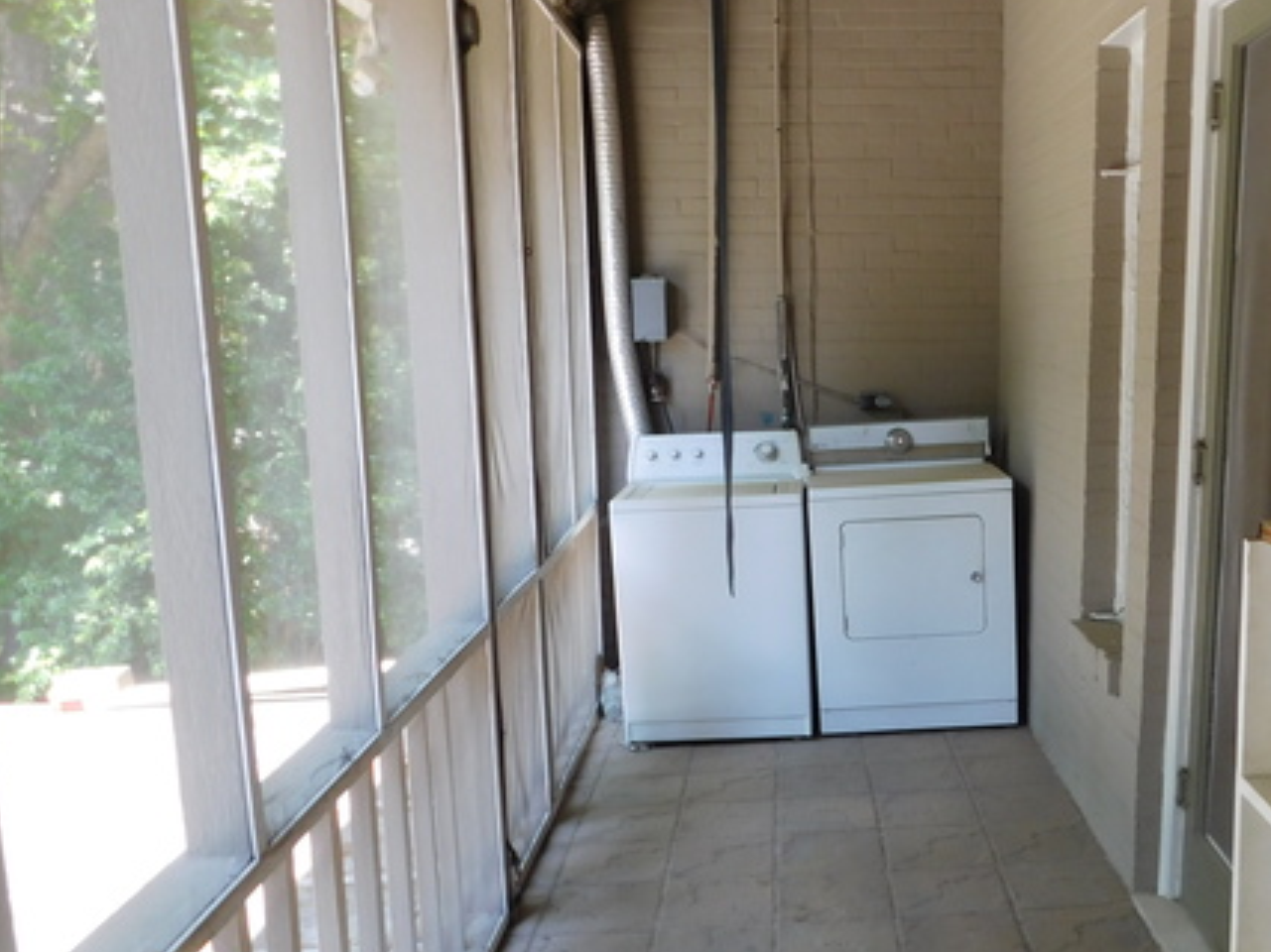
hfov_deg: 50.7
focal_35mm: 36
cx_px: 822
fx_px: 1321
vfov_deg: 39.4
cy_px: 598
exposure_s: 1/40
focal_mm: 4.1
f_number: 3
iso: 125
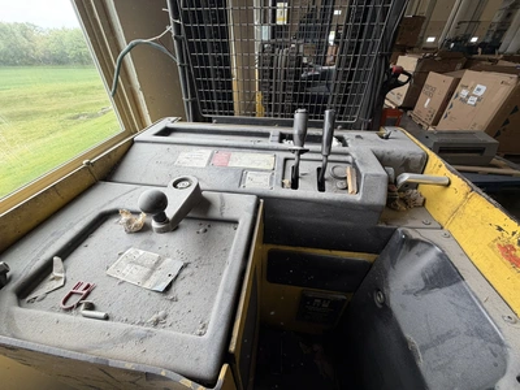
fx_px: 210
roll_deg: +0.2
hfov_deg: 102.1
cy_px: 195
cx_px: 260
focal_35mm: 14
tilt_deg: -37.0
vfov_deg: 85.7
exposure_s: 1/121
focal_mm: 2.22
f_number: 2.2
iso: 64
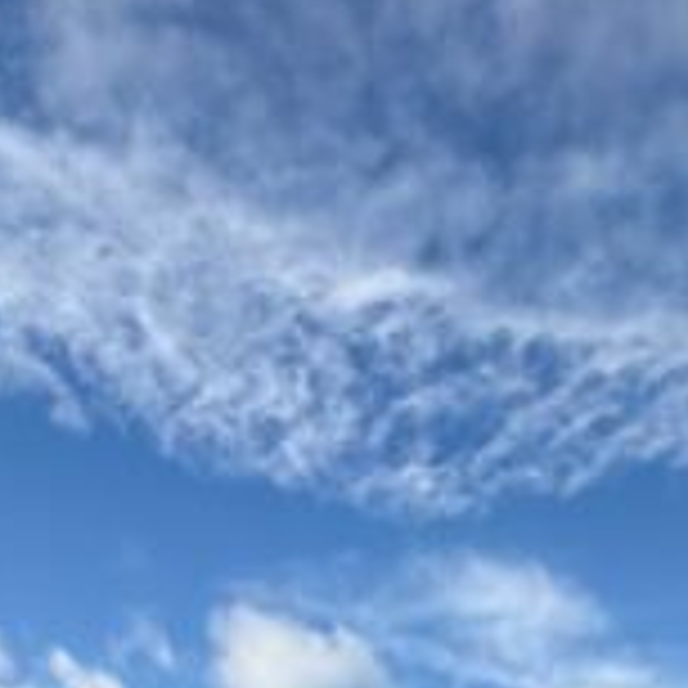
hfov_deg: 38.7
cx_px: 229
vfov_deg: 25.6
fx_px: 967
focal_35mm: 43
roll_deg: +2.3
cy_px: 1099
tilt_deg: -5.8
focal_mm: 2.22
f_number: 2.2
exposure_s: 1/2506
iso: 50
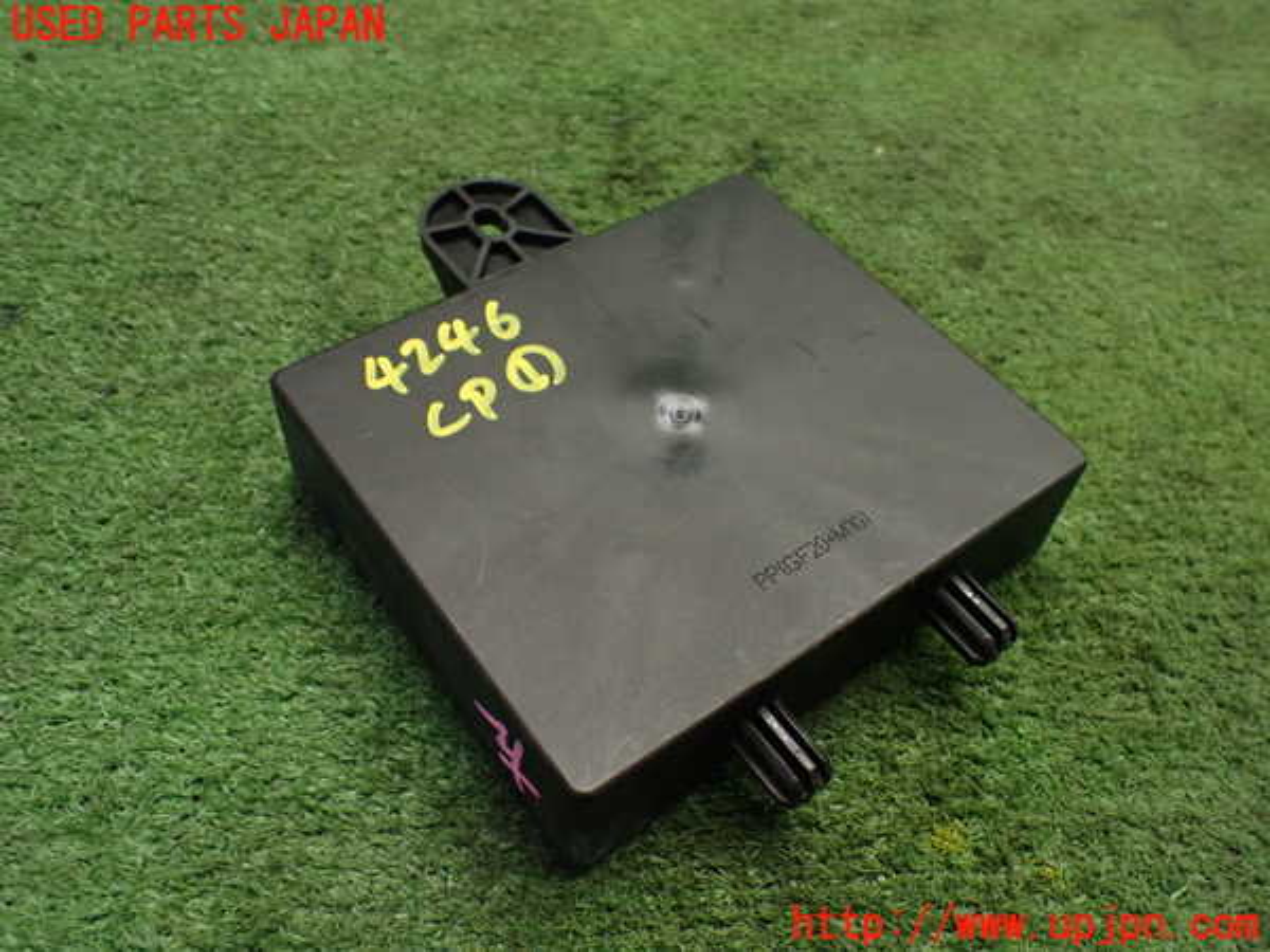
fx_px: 1101
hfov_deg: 60.0
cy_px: 476
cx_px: 635
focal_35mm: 30
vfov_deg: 46.8
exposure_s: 1/125
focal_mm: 5.4
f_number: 2.3
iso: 800
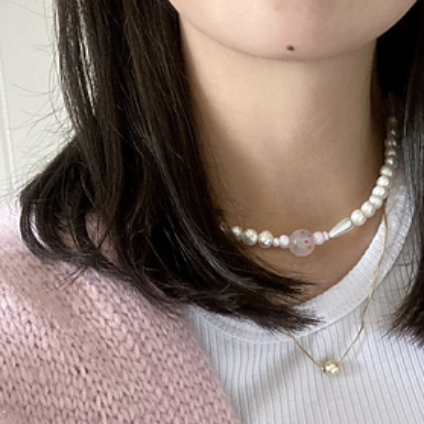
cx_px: 350
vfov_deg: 26.0
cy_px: 346
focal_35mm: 65
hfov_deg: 25.9
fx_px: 901
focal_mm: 2.87
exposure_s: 1/41
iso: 320
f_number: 2.2
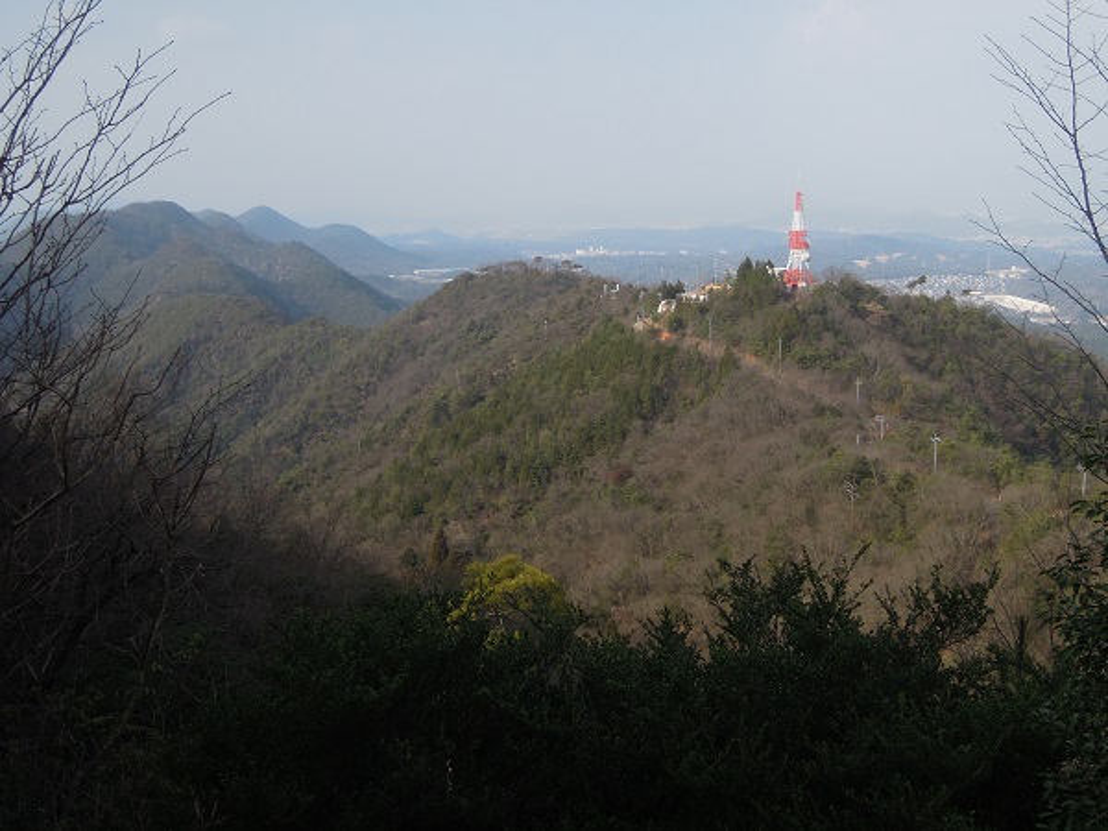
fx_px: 1440
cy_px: 416
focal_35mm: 45
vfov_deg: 32.2
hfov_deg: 42.1
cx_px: 554
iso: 160
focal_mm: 8.1
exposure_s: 1/1250
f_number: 3.5
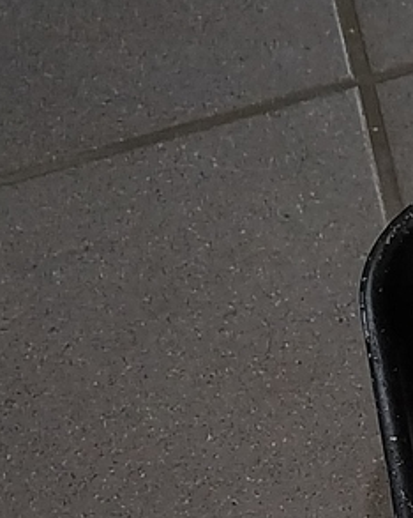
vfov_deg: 14.7
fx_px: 1988
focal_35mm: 130
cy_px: 92
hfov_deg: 10.8
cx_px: 839
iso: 125
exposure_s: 1/50
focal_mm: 4
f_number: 1.8
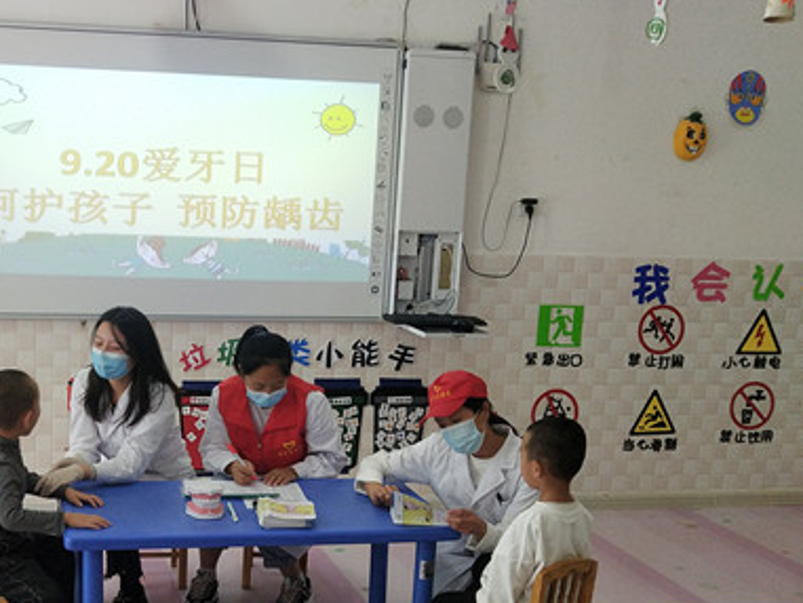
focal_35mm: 52
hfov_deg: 36.0
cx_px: 202
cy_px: 409
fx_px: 1207
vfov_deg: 27.8
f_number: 1.8
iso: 166
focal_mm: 3.95
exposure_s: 1/50
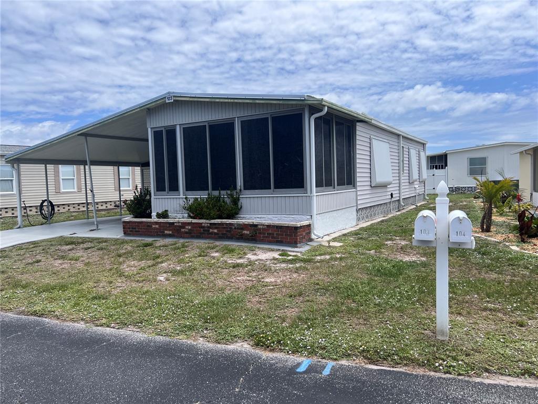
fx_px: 404
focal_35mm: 26
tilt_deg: -2.6
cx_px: 269
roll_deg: +1.4
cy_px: 202
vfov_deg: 53.1
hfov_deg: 67.3
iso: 50
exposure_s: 1/5076
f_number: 1.5
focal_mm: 5.7
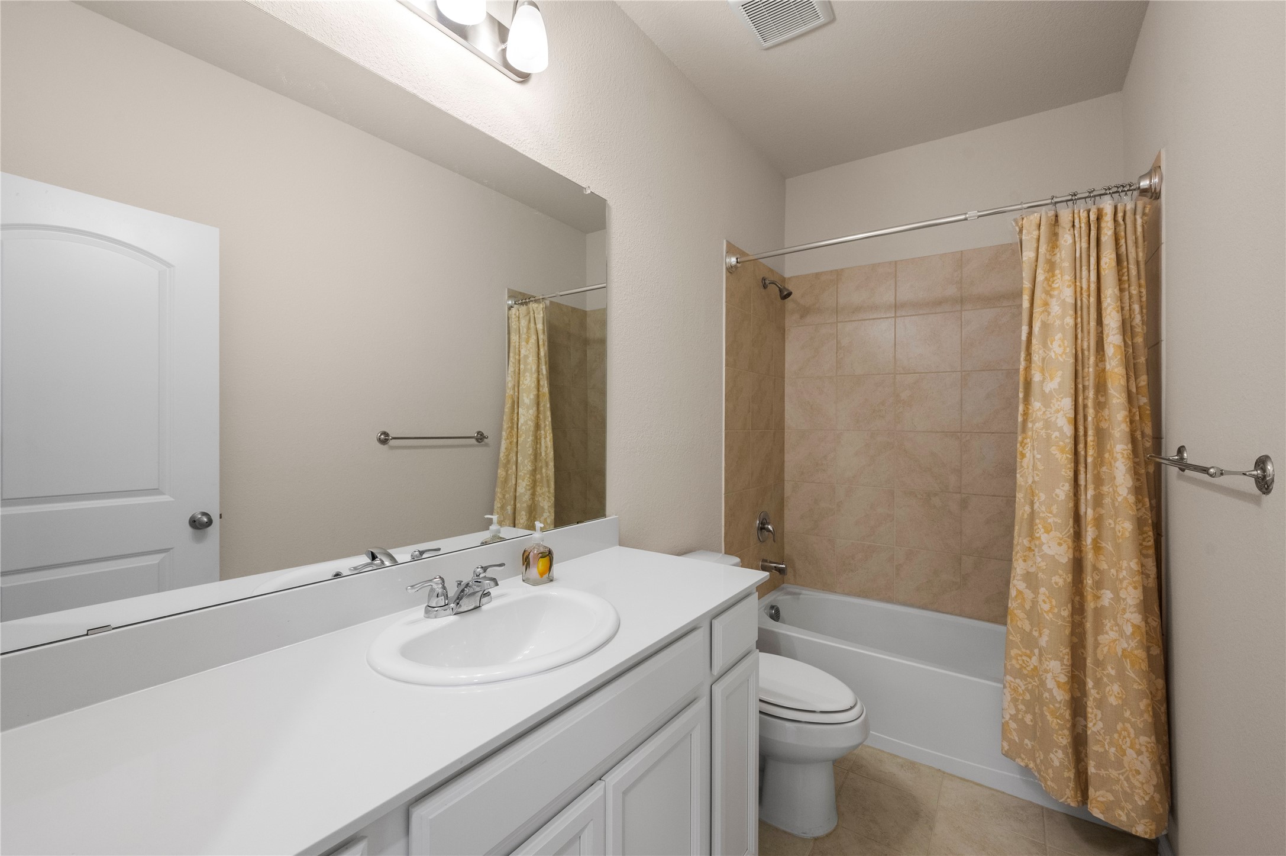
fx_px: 535
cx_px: 643
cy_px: 428
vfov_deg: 77.2
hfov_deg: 100.4
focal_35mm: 15
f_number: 8
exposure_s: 1/8
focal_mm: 15
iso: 1600
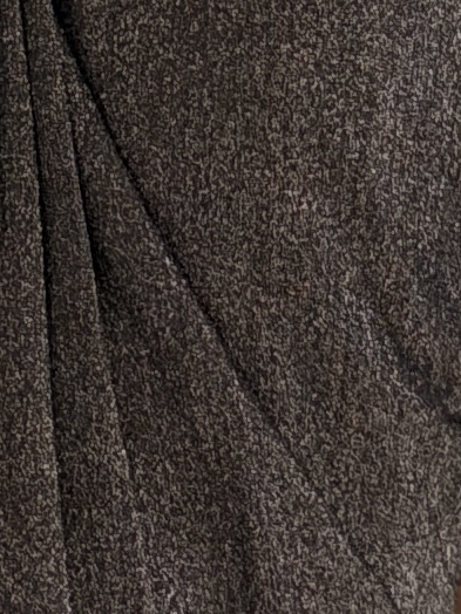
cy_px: -244
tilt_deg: -10.3
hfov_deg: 4.0
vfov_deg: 5.3
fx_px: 6552
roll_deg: -1.8
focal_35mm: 369
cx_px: 70
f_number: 1.78
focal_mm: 6.76
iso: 250
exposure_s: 1/60
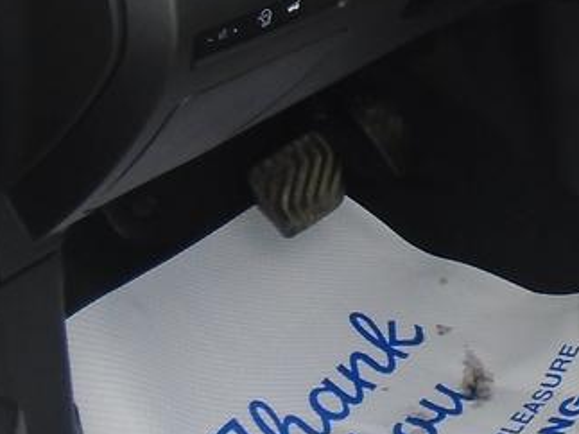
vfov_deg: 13.6
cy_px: -192
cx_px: 792
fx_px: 1722
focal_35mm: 103
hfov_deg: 17.6
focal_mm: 4.6
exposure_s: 1/250
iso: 100
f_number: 3.2
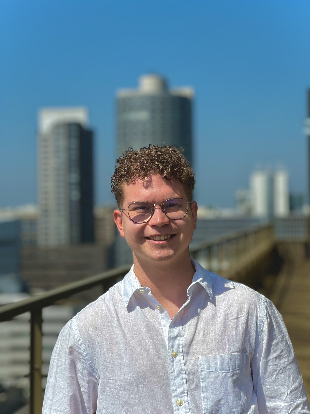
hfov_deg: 19.1
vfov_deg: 25.3
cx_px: 155
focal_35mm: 77
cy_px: 207
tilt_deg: +1.2
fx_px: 919
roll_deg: +0.4
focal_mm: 9
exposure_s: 1/1277
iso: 25
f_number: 2.8
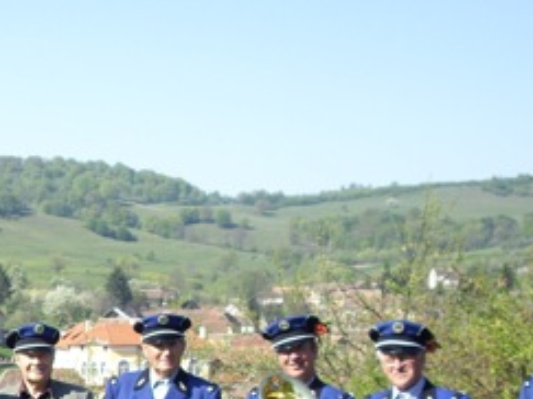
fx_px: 1539
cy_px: 478
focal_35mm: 100
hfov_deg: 19.1
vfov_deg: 14.3
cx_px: -9
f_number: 8
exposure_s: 1/60
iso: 64
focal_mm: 7.9
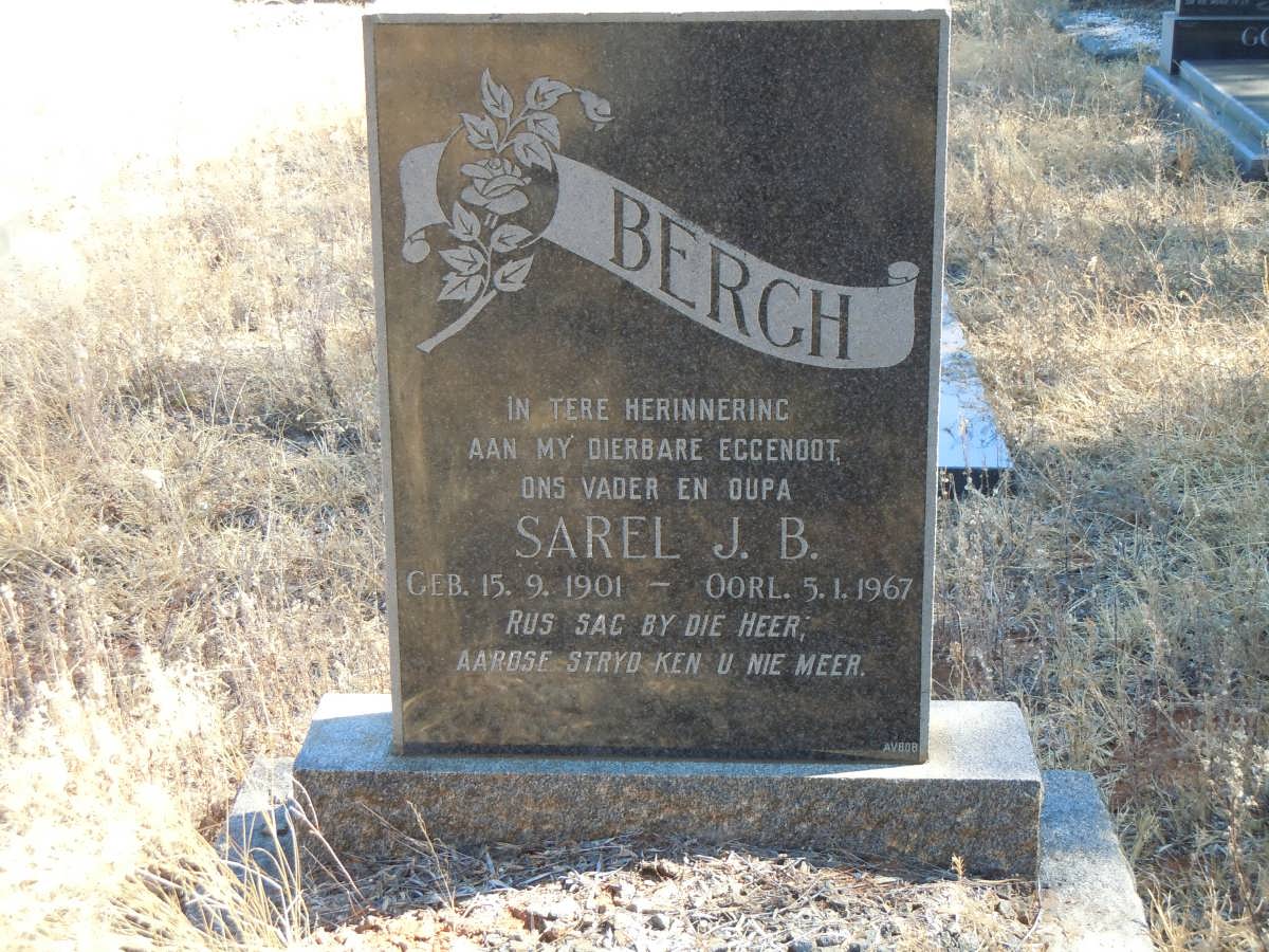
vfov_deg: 21.6
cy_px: 476
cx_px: 634
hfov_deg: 28.6
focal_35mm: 68
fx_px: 2493
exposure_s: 1/125
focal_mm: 12.2
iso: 200
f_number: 4.1
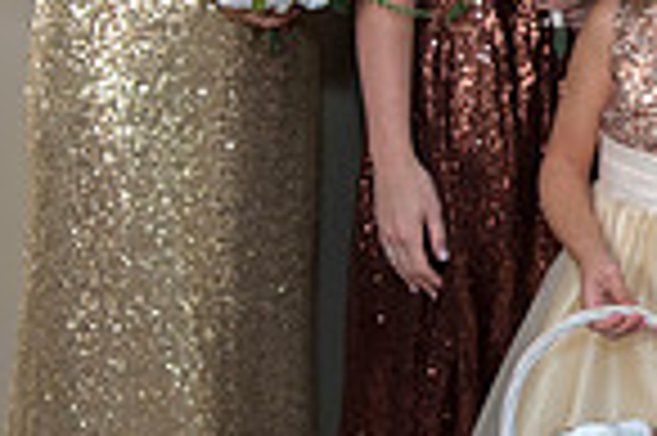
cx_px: 675
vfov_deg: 13.2
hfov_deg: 19.2
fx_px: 1878
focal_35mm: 103
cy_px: 121
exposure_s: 1/160
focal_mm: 26
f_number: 3.5
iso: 1250
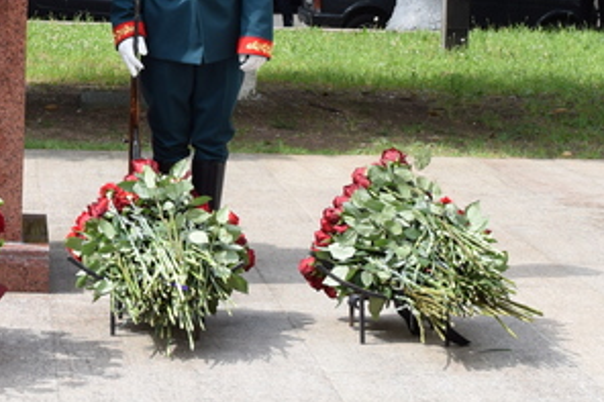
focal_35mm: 101
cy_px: -87
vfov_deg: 13.1
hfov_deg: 19.5
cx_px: -12
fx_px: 1699
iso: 280
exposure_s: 1/250
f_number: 8
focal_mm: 25
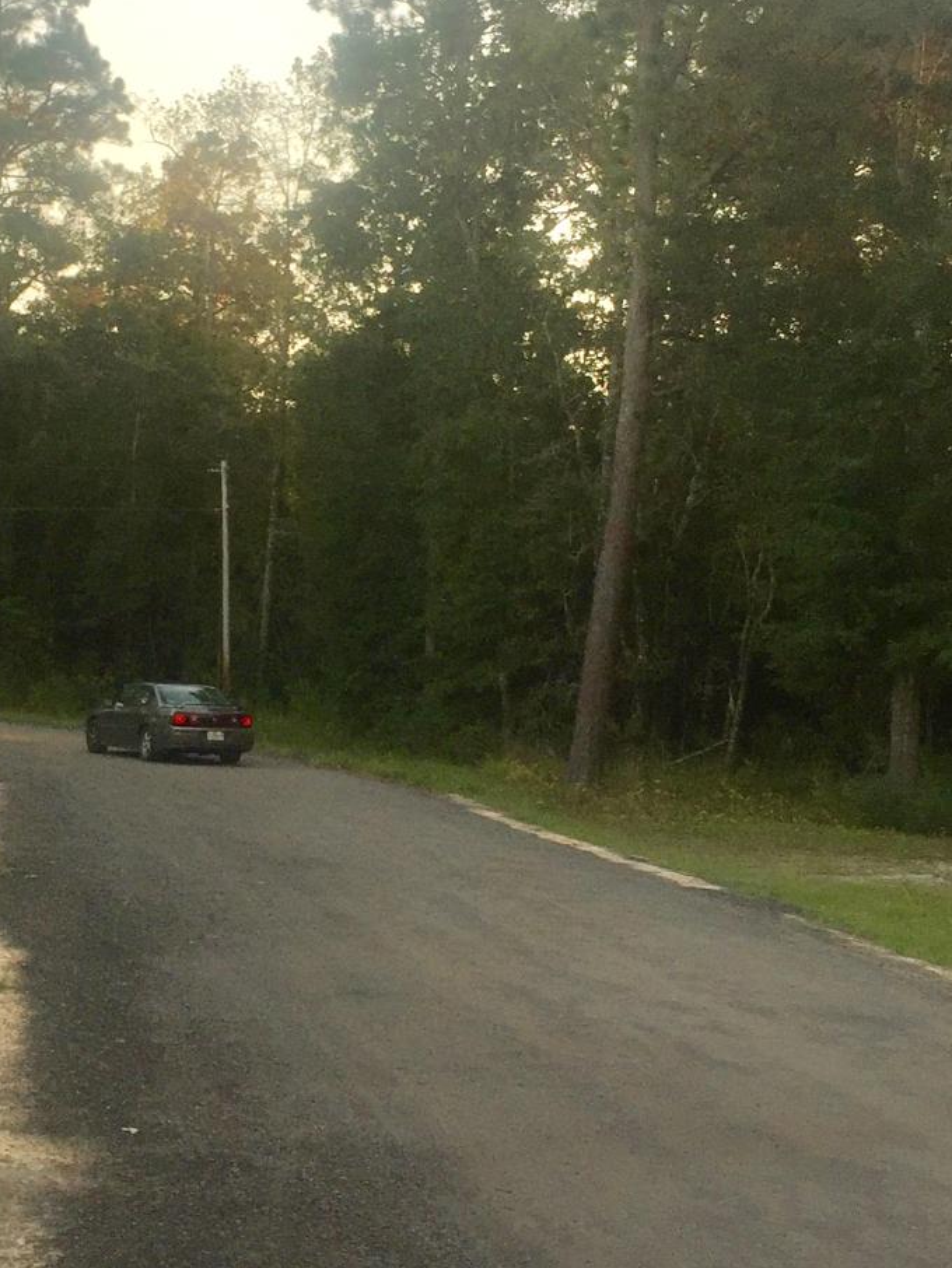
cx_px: 322
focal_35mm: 64
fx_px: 2346
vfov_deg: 30.2
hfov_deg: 22.8
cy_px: 521
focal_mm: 4.15
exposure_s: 1/120
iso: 40
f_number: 2.2
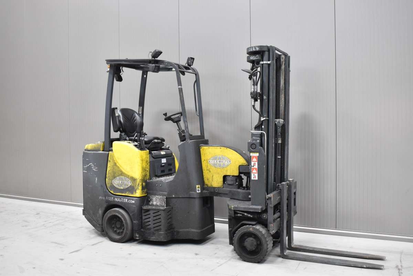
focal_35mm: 34
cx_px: 206
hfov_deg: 55.1
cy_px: 138
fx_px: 396
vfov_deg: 38.4
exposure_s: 1/30
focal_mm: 23
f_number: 4.5
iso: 1600
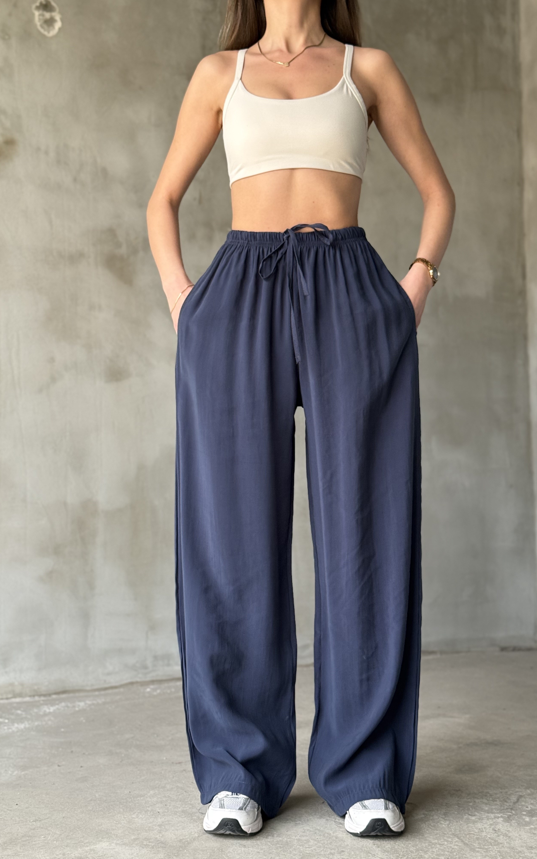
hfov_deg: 25.3
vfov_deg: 39.6
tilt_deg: +2.0
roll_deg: -0.2
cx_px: 290
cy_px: 429
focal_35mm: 51
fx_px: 1194
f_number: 1.78
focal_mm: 6.76
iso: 100
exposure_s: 1/60
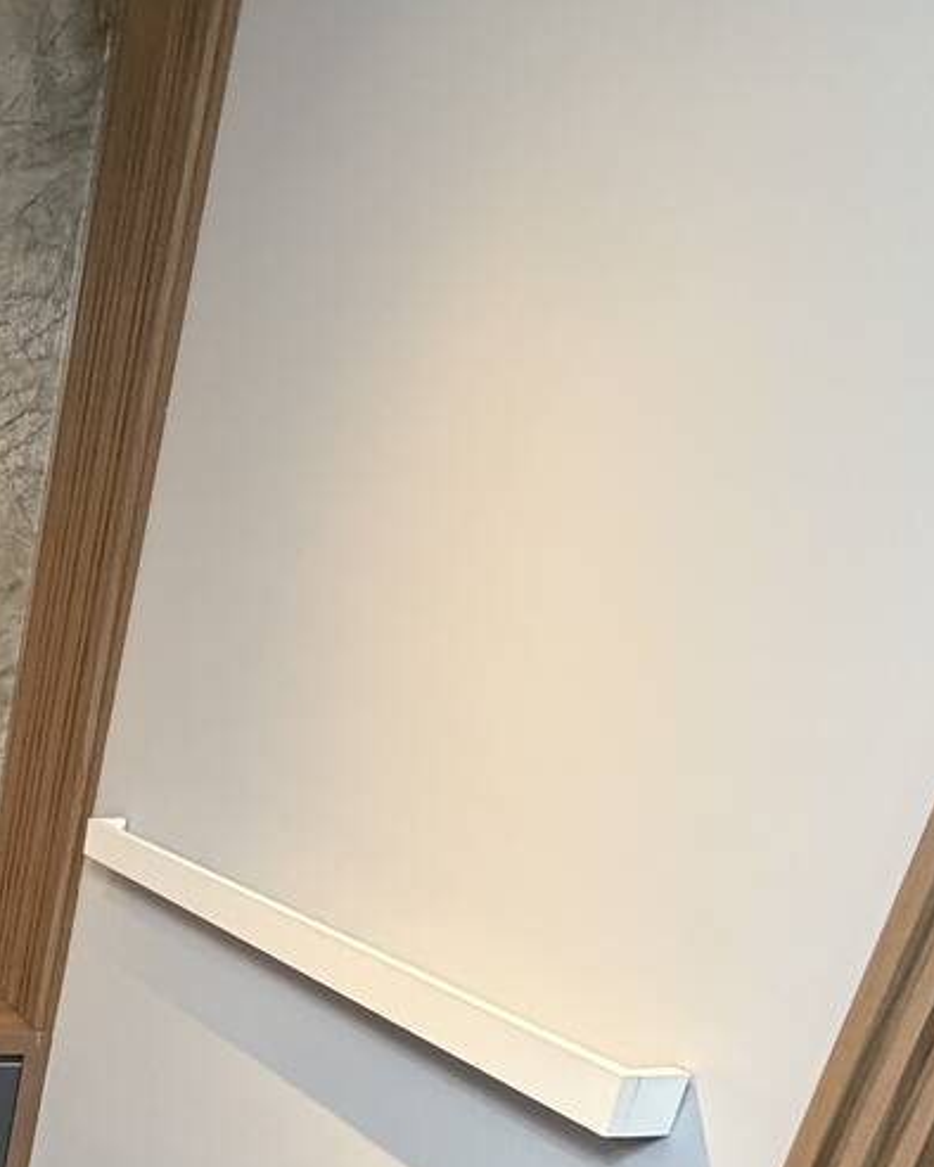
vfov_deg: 41.2
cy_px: 1108
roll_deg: -0.6
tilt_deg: -22.5
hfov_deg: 26.8
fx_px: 1381
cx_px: -462
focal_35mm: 40
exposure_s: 1/60
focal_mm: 2.22
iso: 640
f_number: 2.2
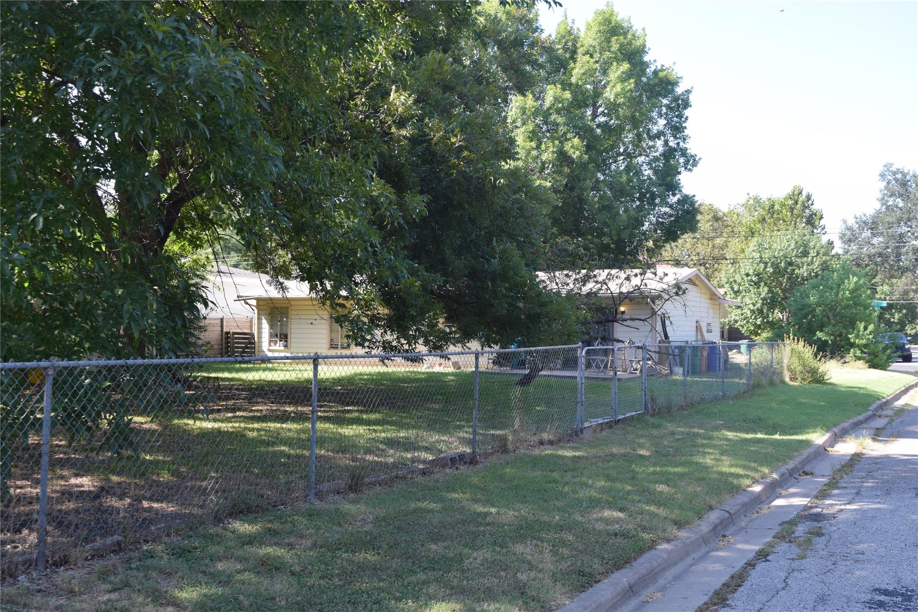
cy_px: 306
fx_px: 994
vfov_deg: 34.2
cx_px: 459
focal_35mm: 39
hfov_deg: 49.6
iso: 400
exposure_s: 1/250
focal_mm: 26
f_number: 8
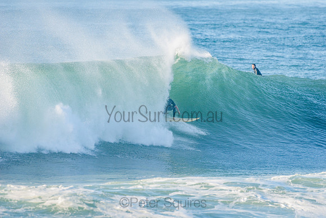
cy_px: 109
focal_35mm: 500
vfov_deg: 2.8
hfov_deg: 4.1
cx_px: 163
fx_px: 4529
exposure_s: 1/1600
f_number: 5.6
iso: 360
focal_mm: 500
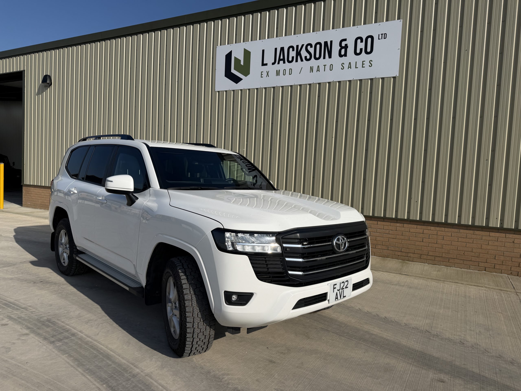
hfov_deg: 71.6
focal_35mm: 24
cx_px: 260
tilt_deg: -2.9
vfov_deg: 56.8
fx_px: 361
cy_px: 196
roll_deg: -1.7
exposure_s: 1/8130
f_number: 1.78
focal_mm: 6.76
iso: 80
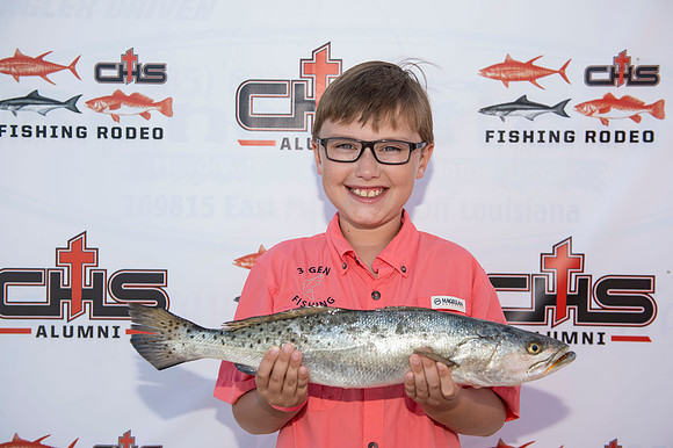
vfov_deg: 30.5
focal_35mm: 44
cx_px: 336
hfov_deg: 44.5
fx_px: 822
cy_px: 224
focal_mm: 44
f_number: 5
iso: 50
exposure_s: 1/200
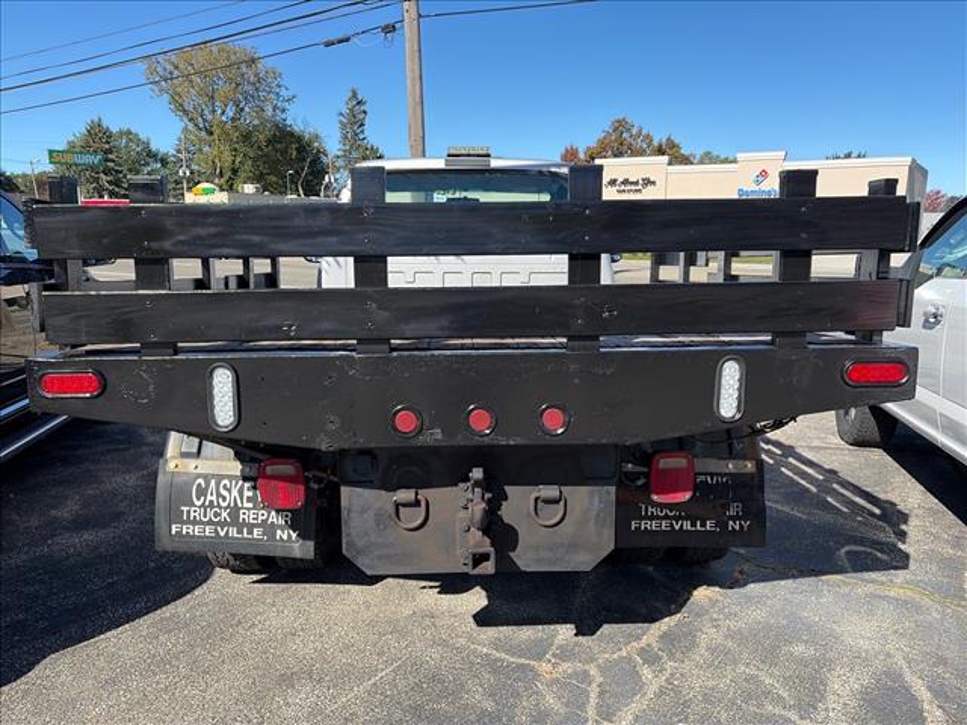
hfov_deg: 67.3
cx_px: 484
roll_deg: +1.0
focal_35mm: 26
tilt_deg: -10.8
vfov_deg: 53.1
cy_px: 362
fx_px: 726
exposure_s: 1/1953
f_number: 1.6
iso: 50
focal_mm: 5.96
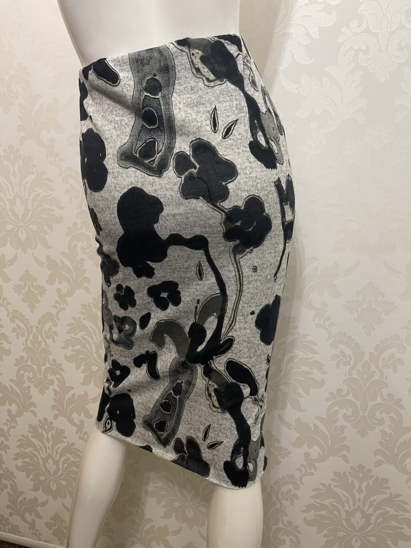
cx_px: 206
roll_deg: +0.8
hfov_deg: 54.9
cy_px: 274
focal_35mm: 25
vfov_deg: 69.4
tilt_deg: -13.9
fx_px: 396
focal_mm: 5.1
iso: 200
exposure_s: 1/50
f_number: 1.6
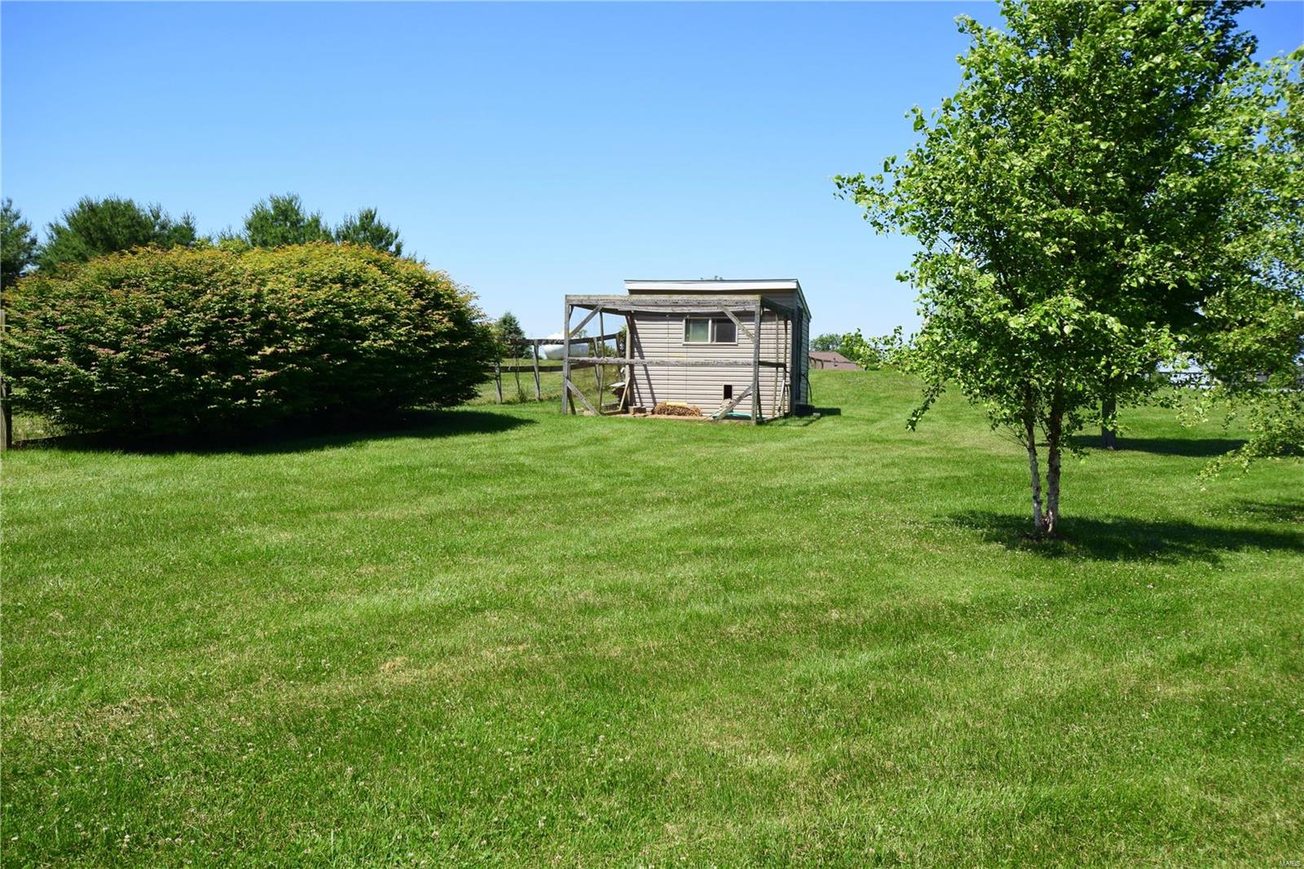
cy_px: 434
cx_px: 652
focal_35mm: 36
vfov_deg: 36.9
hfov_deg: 53.1
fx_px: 1304
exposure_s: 1/320
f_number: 11
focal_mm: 24
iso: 400
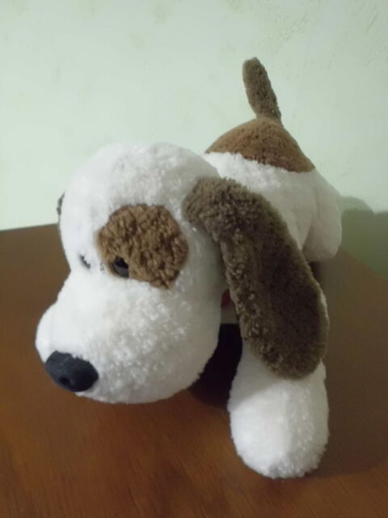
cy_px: 259
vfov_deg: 67.3
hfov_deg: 53.1
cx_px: 194
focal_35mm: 26
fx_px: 389
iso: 800
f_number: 3.2
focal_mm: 4.6
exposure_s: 1/8
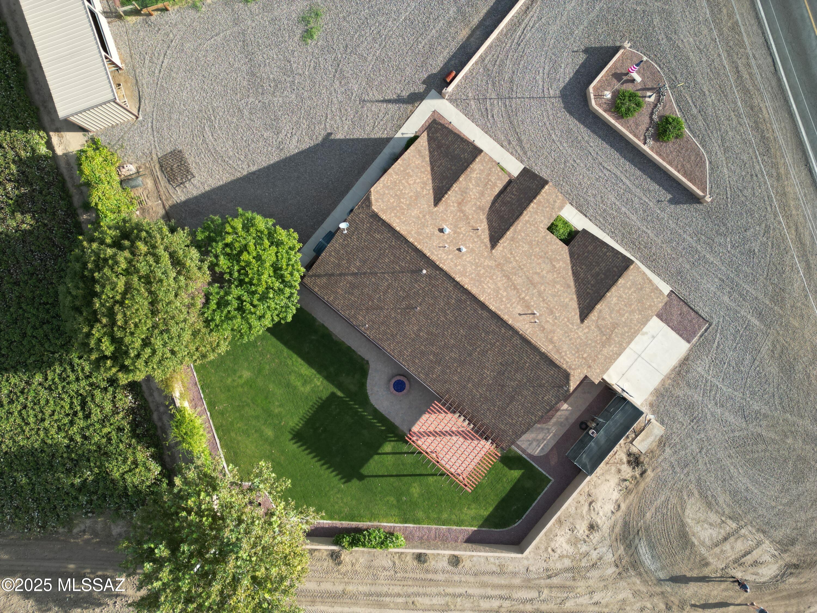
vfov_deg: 56.8
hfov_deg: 71.6
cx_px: 408
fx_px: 566
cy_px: 306
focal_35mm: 24
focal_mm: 6.72
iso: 110
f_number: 1.7
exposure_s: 1/1000
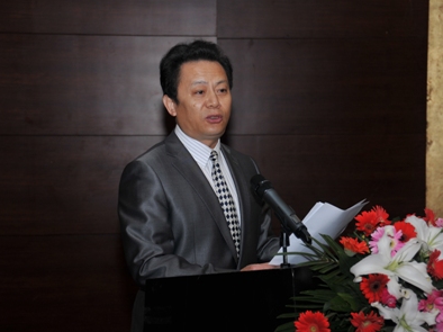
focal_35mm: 82
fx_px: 1049
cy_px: 165
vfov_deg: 18.0
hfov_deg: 23.8
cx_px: 241
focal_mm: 50
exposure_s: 1/125
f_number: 4.8
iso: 250
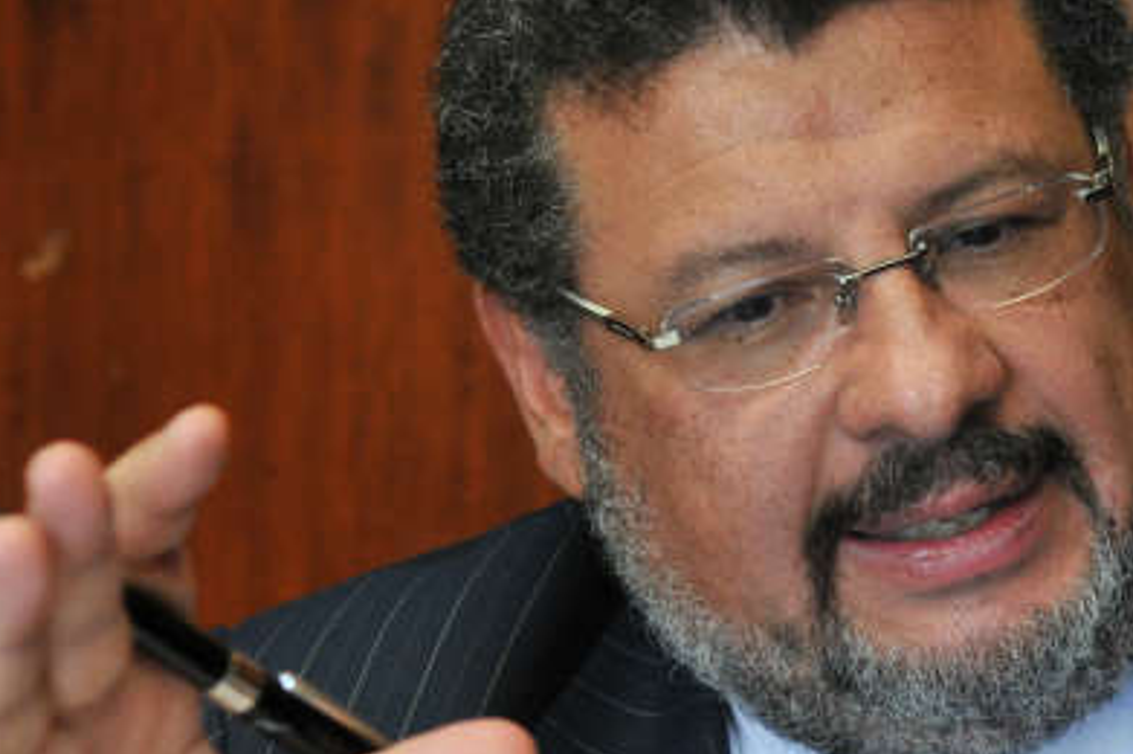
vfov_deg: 10.4
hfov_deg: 15.5
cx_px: 753
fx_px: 4159
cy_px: 344
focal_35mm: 132
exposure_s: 1/125
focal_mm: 35
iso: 500
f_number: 3.5
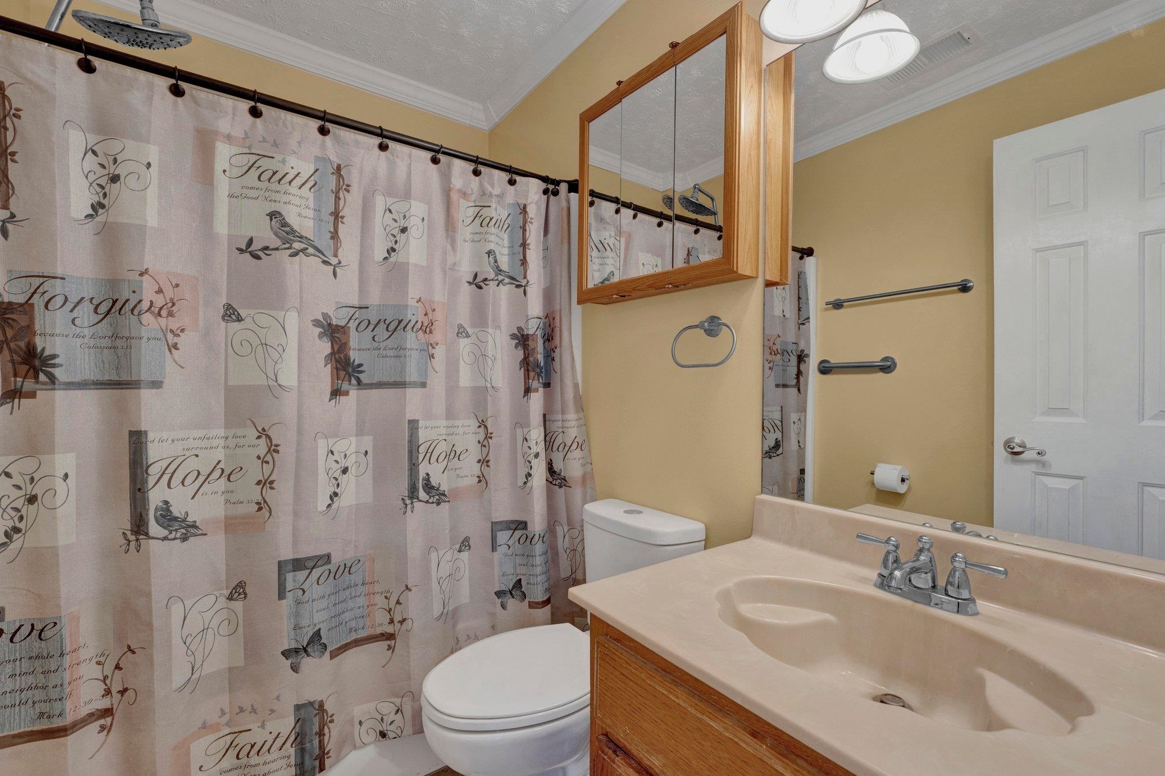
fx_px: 492
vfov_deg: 76.6
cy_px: 388
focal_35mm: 15
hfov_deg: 99.7
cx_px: 582
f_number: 8
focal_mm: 15.2
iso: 400
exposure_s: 1/10
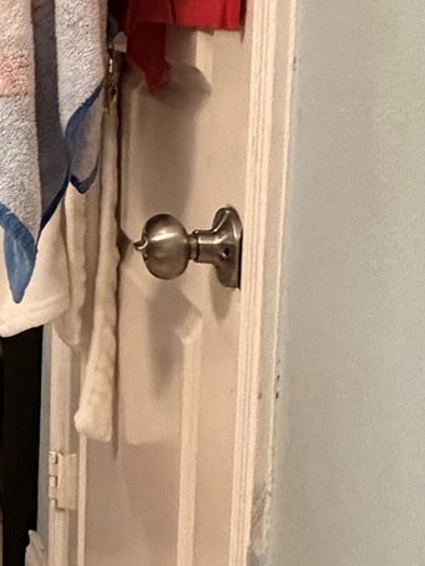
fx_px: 1032
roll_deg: +3.1
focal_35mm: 63
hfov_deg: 16.0
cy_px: 151
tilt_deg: -9.8
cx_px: -499
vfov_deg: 30.3
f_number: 2.2
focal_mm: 2.22
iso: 800
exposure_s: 1/60
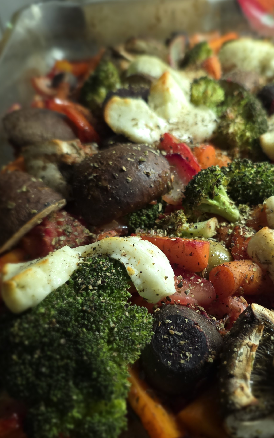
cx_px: 188
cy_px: 221
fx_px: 394
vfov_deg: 58.1
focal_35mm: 33
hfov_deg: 37.8
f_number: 1.7
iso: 400
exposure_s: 1/33.3
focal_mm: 6.3
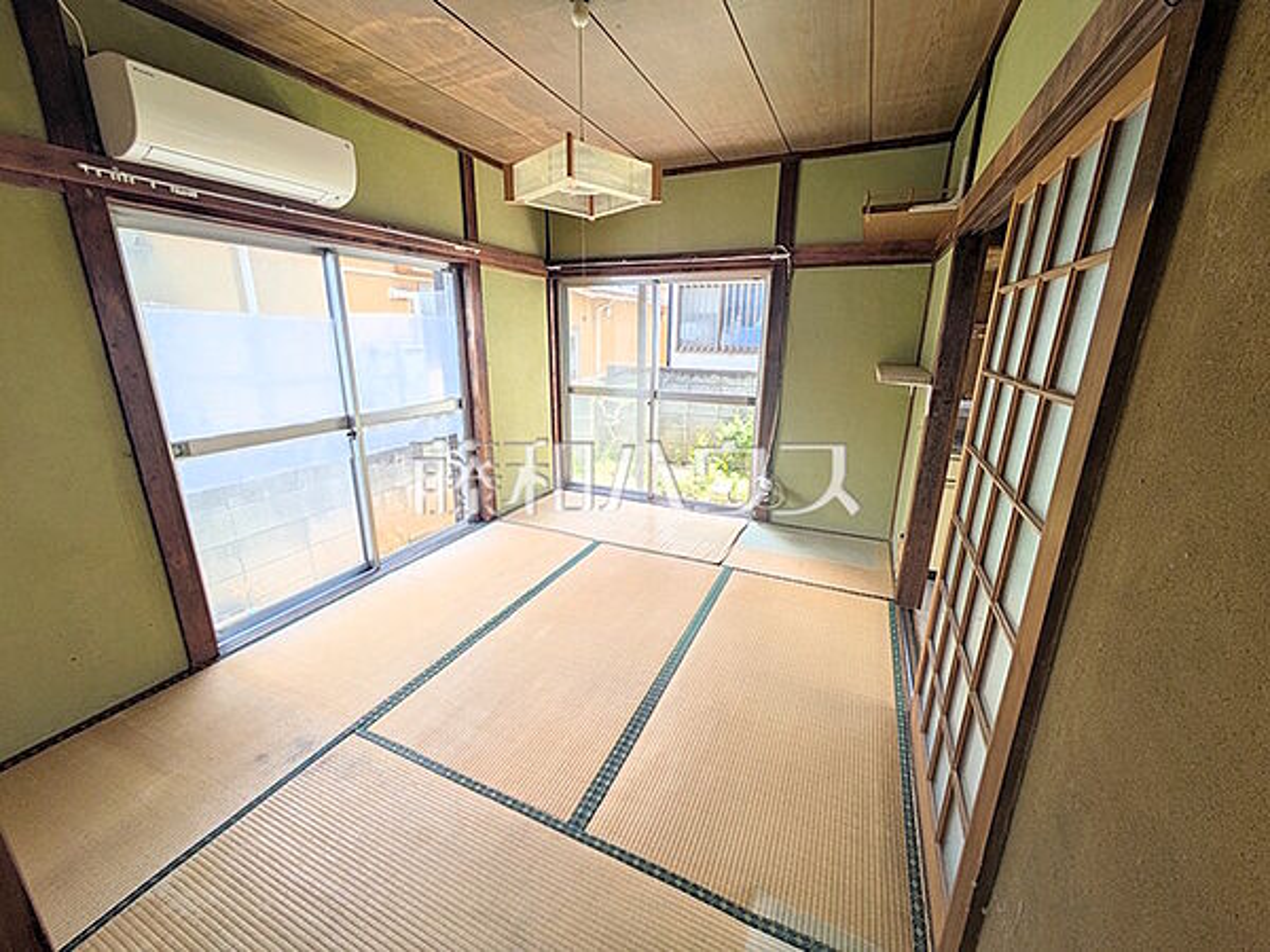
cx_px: 635
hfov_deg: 102.1
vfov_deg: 85.7
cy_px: 476
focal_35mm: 14
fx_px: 514
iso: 49
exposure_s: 1/177
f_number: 2.2
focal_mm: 1.83
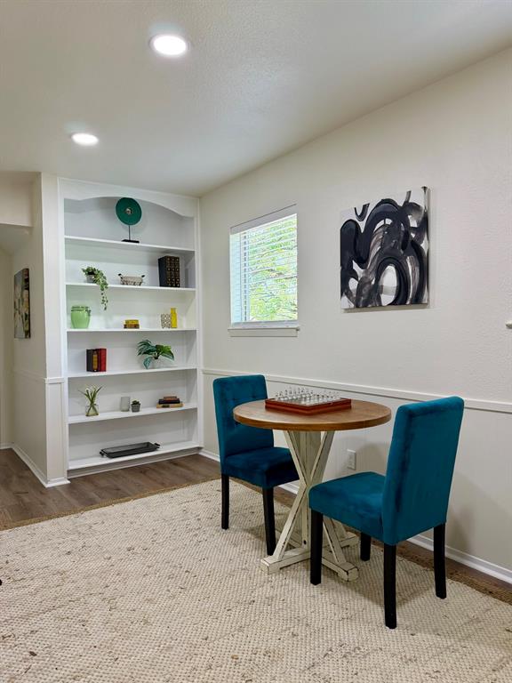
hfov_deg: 56.8
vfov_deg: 71.6
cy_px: 342
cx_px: 256
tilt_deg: -1.8
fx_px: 473
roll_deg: +0.9
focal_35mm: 24
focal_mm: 6.76
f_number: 1.78
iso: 200
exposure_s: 1/121
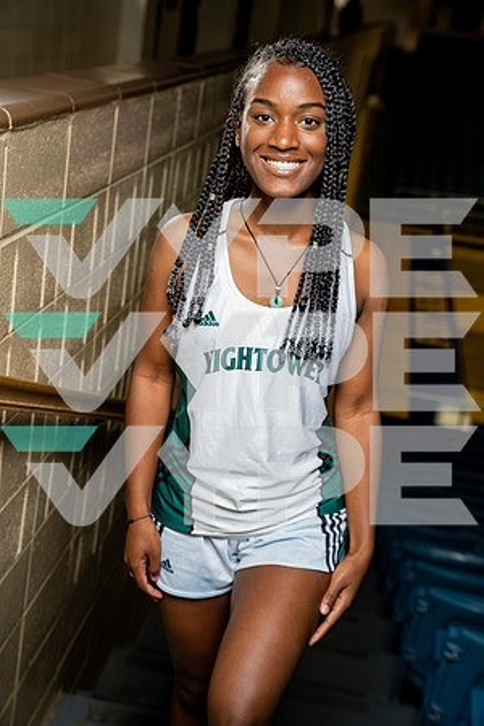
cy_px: 363
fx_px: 1149
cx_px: 242
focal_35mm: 57
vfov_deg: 35.1
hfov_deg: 23.8
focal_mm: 57
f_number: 4.5
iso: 400
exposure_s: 1/250
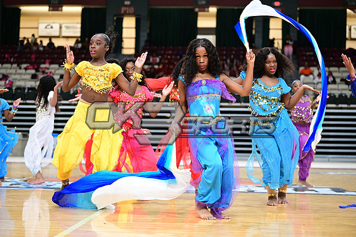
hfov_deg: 28.9
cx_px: 178
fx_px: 692
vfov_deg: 19.4
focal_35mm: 70
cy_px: 118
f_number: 3.2
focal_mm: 70
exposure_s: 1/1000
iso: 6400
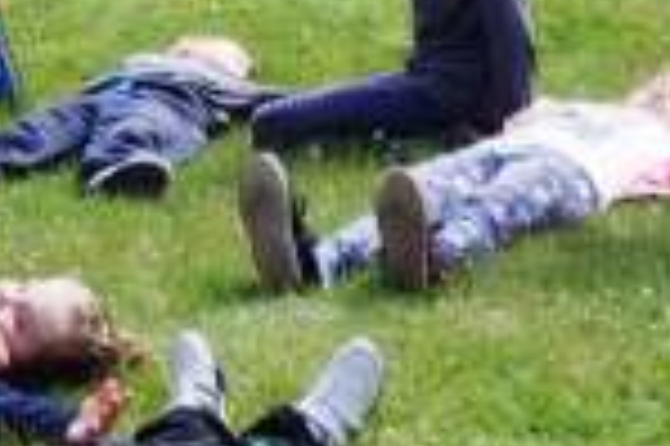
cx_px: 297
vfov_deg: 3.0
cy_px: -619
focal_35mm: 455
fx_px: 8459
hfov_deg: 4.5
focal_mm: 44
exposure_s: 1/800
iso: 250
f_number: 4.5
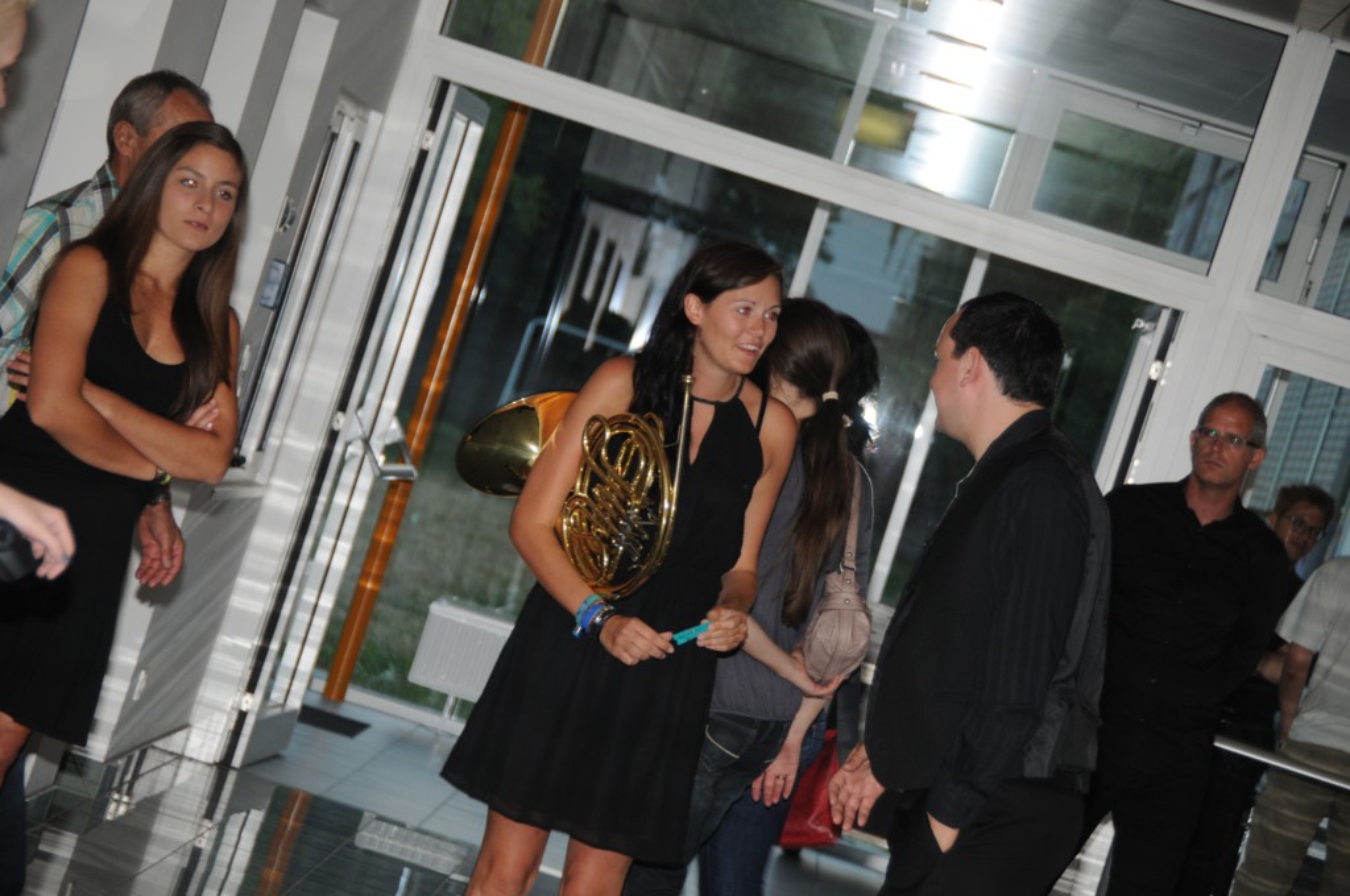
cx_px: 675
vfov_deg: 8.3
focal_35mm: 165
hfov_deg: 12.5
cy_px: 448
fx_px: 6180
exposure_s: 1/60
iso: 400
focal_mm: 110
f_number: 6
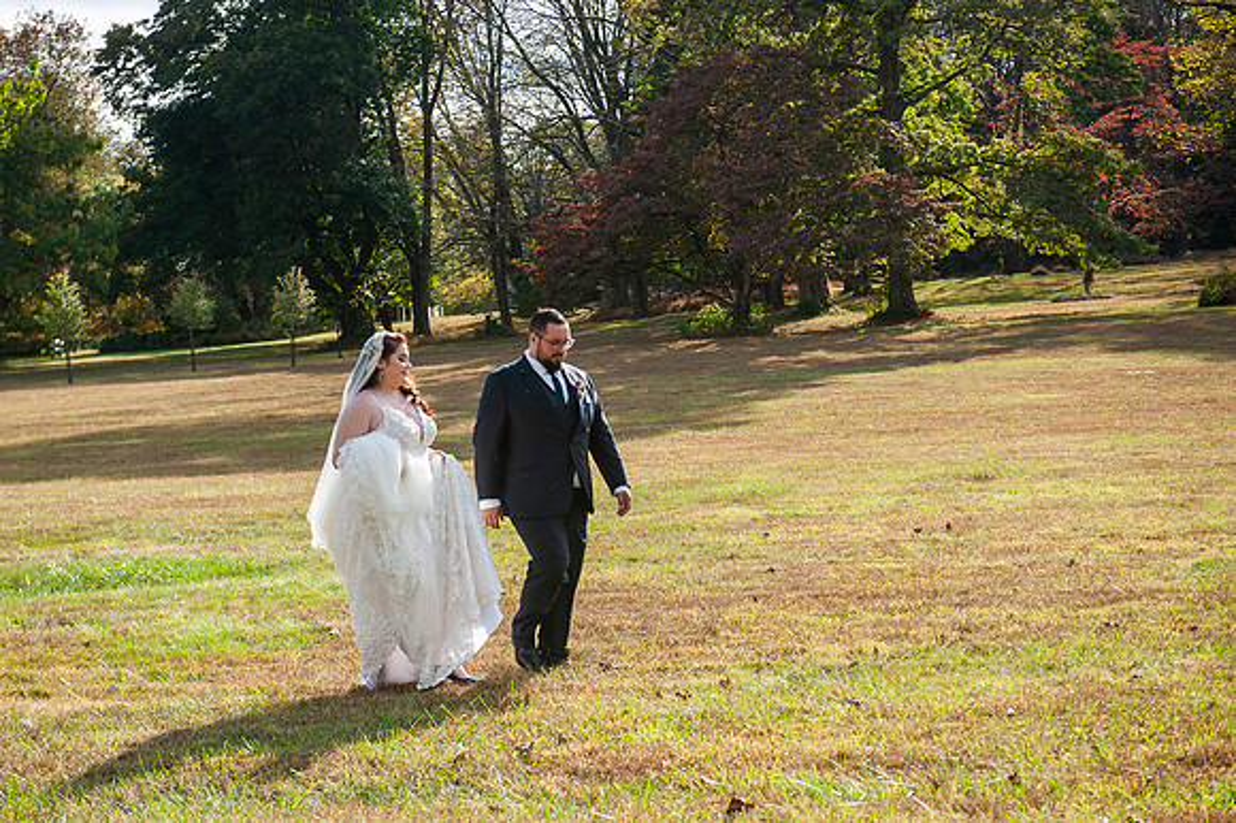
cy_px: 412
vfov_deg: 19.4
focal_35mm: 70
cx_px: 618
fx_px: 2402
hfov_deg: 28.9
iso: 200
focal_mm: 70
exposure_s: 1/800
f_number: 5.6
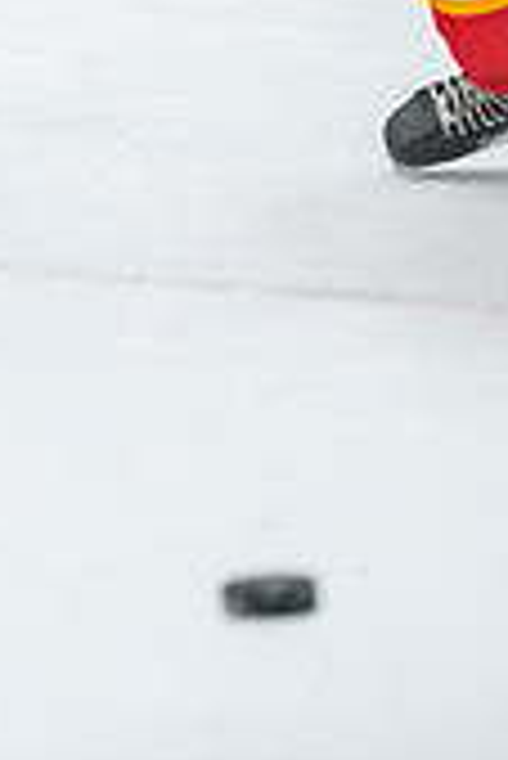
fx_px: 8956
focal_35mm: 424
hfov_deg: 3.2
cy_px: -272
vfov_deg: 4.8
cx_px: -680
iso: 2000
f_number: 3.2
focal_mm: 98
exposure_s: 1/640
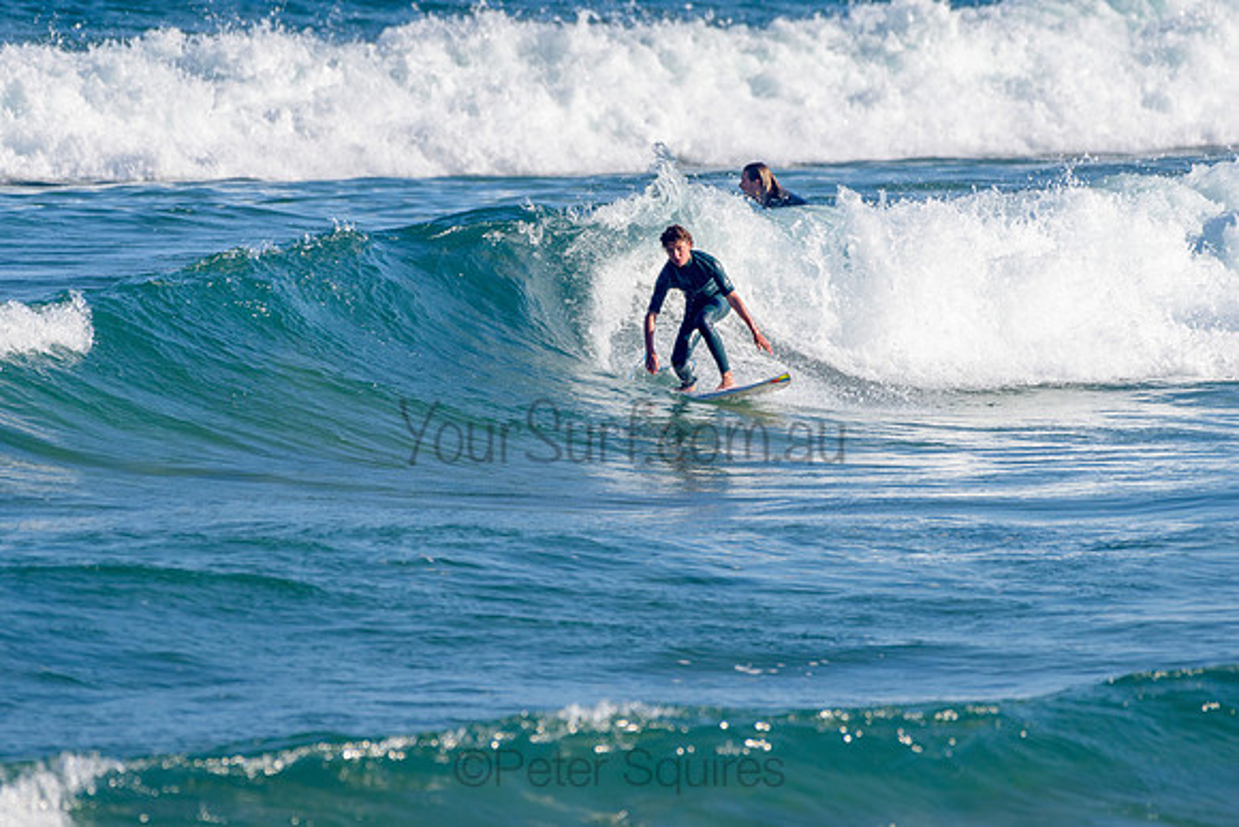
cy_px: 342
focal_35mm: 613
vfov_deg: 2.2
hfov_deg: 3.4
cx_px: 589
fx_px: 21109
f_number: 5.6
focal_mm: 500
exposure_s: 1/2000
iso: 125
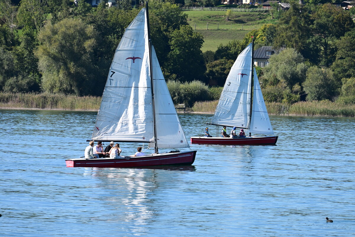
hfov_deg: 5.5
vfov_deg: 3.7
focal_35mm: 375
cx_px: 178
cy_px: 118
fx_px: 3698
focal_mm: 250
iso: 200
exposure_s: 1/200
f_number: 11
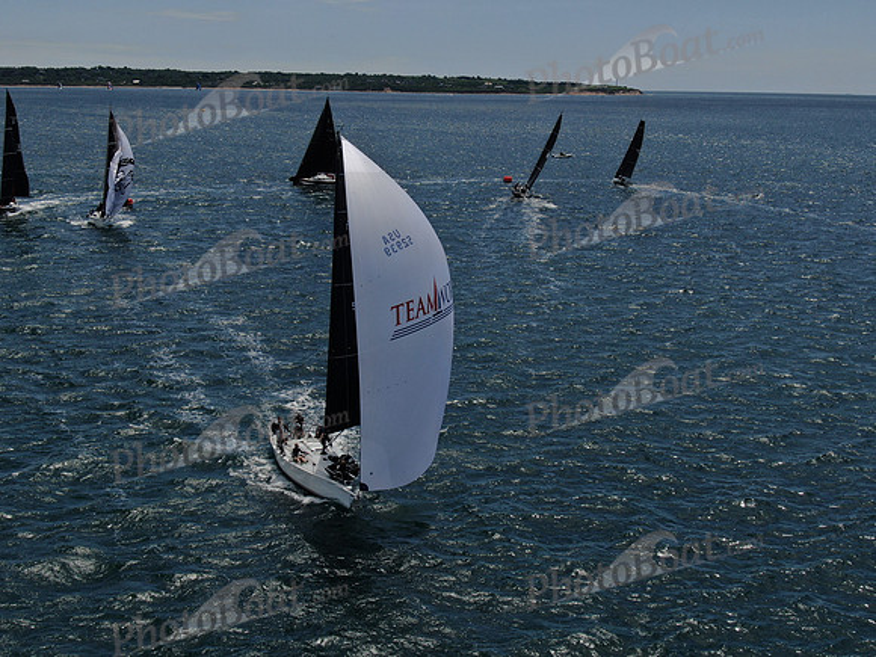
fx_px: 1215
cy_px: 328
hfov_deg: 39.7
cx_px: 438
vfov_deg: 30.3
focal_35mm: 48
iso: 100
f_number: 3.8
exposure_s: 1/2000
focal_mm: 8.6
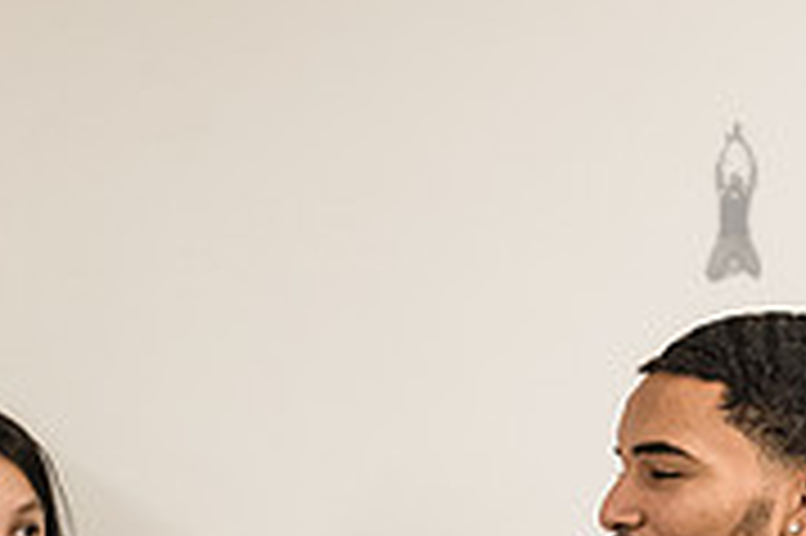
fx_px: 3064
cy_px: 951
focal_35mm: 137
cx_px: -188
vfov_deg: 9.5
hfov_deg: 14.5
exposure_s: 1/250
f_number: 4
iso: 2500
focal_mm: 36
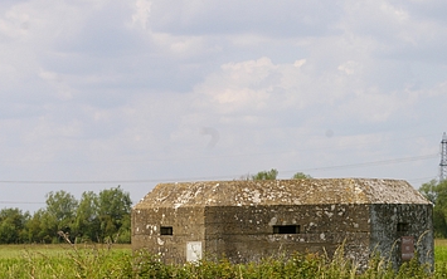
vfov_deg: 9.2
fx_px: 1728
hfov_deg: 14.7
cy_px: 208
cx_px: 314
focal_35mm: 142
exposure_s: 1/350
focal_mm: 55
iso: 200
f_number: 9.5
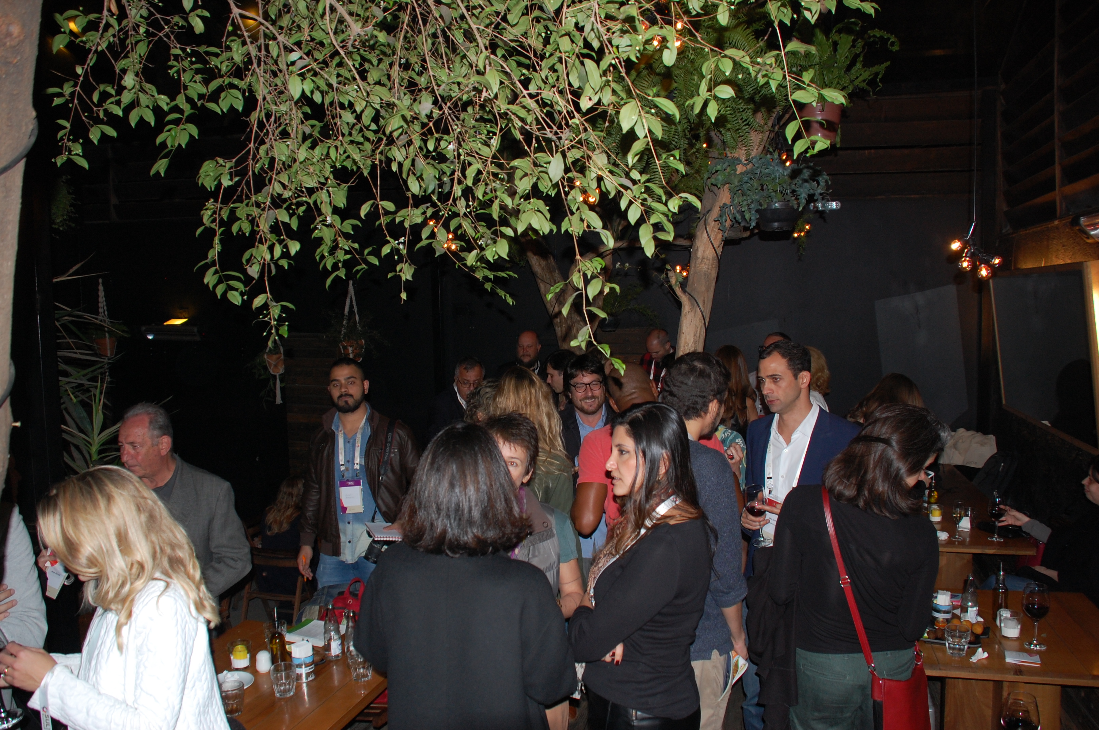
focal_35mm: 30
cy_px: 365
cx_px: 550
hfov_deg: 62.0
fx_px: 915
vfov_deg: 43.5
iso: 400
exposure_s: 1/60
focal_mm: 20
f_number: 3.8
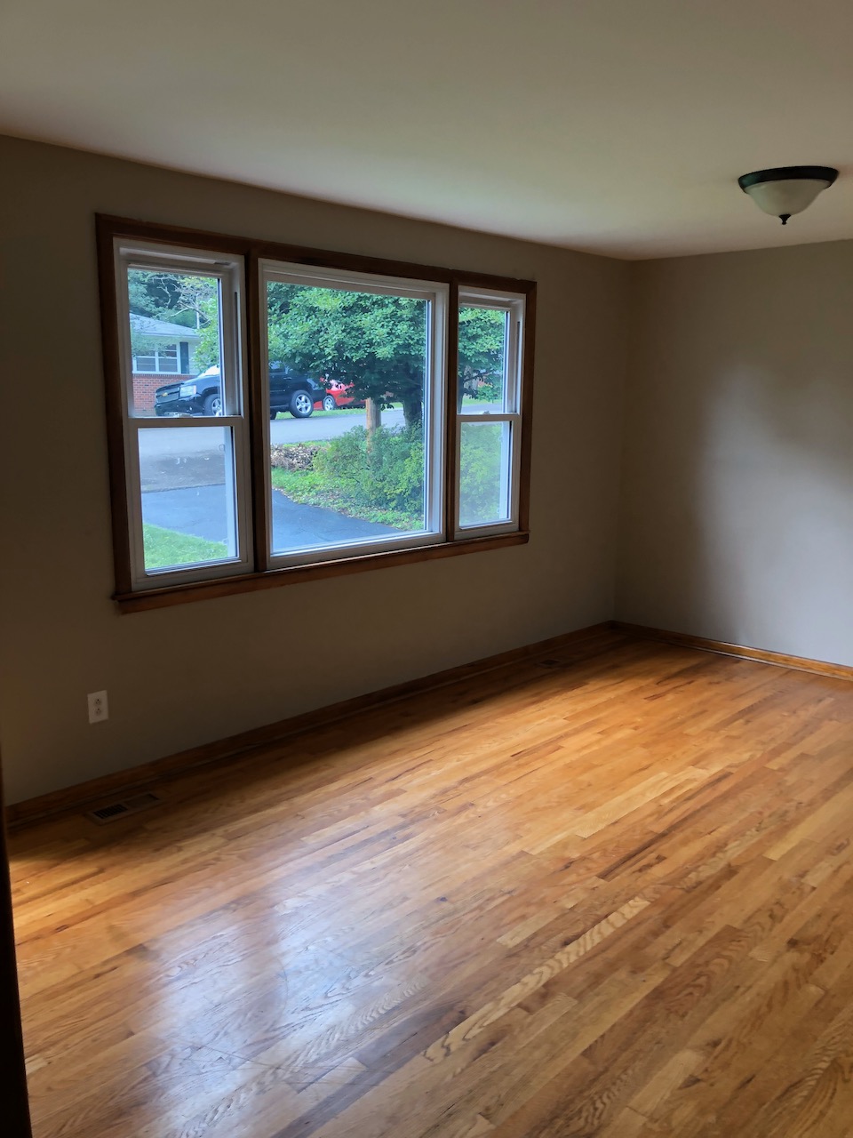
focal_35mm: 28
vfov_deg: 63.4
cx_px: 426
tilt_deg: -5.2
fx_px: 920
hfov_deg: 49.7
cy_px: 569
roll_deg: +1.3
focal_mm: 4
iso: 50
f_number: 1.8
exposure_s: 1/120
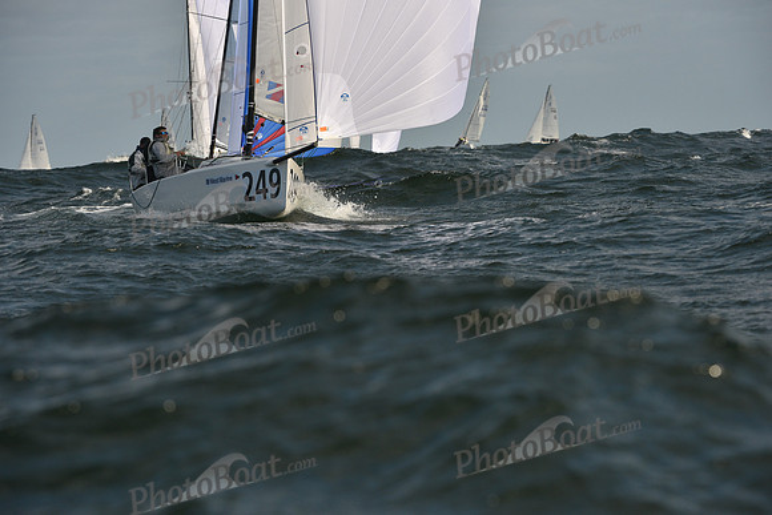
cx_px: 386
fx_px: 6220
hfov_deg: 7.1
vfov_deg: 4.7
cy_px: 258
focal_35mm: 290
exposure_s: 1/1000
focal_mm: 290
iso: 320
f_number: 10
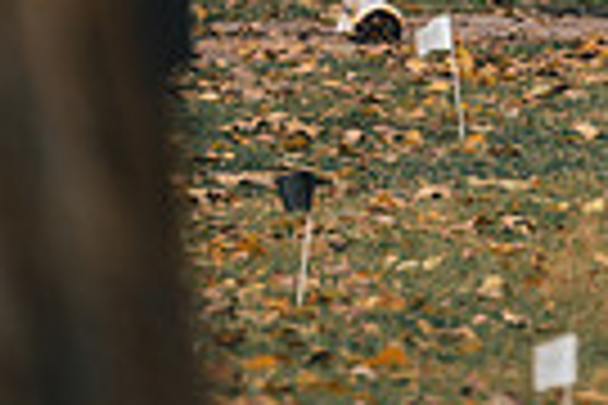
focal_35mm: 1763
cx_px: 995
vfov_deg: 0.8
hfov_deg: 1.2
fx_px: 29773
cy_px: -421
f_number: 6.3
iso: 400
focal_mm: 400
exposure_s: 1/1250
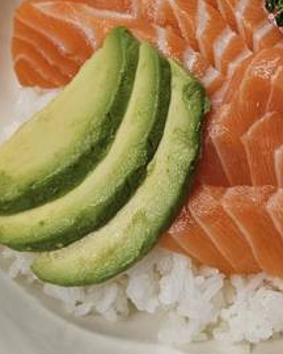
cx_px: 257
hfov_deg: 24.3
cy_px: 151
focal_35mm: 61
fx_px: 639
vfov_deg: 30.9
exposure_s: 1/120
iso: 200
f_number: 1.8
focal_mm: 5.4
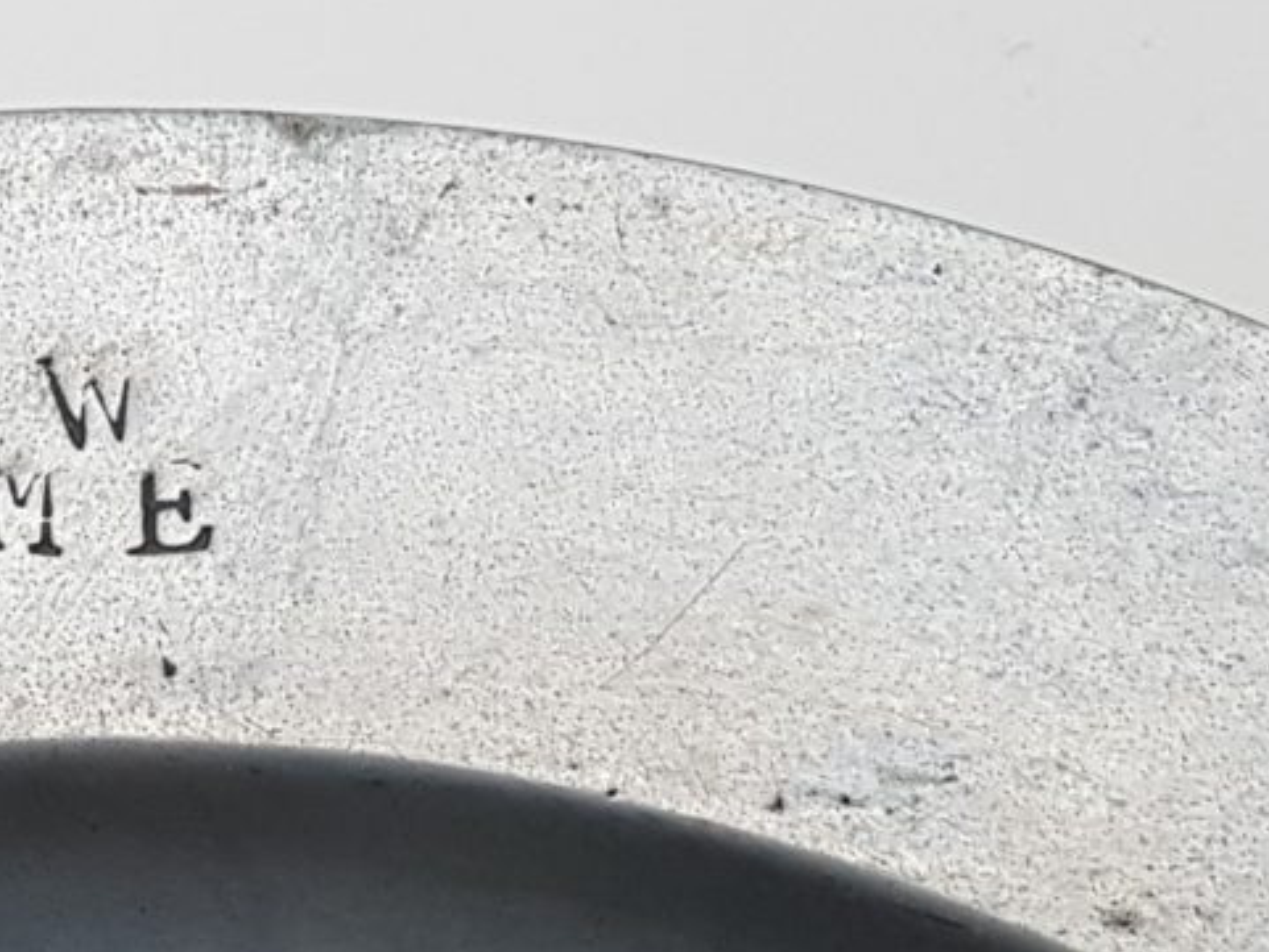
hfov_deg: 33.6
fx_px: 1980
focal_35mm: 54
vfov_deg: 25.8
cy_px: 936
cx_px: 124
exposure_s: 1/25
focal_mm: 4.2
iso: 160
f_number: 1.7
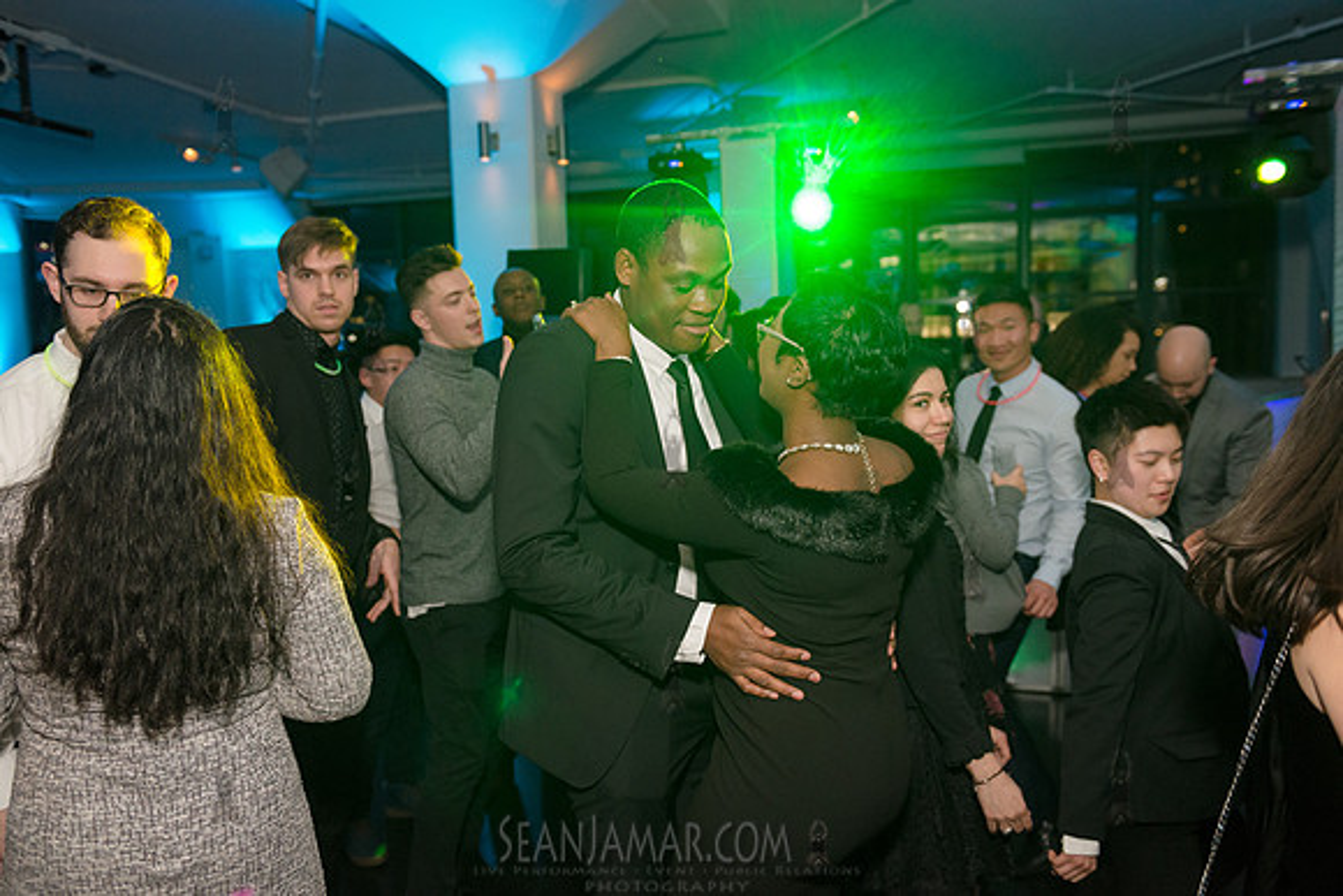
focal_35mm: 29
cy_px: 448
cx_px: 672
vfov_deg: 45.0
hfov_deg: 63.6
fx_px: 1082
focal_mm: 29
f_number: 3.5
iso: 2500
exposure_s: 1/400
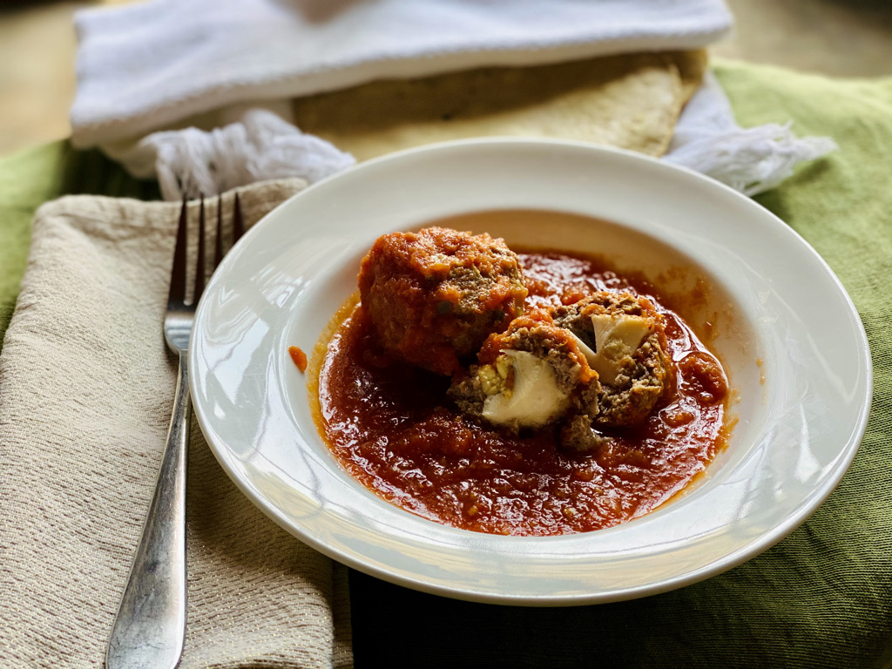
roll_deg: +1.1
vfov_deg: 28.0
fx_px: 1340
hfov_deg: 36.8
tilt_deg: -42.6
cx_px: 446
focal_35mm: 52
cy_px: 334
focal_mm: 6
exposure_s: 1/122
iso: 64
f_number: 2
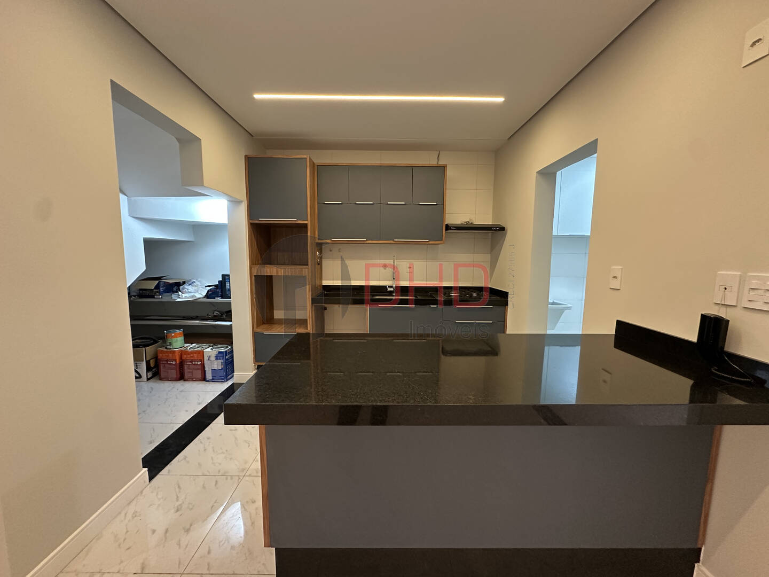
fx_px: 311
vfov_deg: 85.7
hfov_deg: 102.1
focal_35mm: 14
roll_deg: -0.5
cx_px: 384
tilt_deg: -5.7
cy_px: 288
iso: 400
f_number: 2.2
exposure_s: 1/60
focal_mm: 2.22
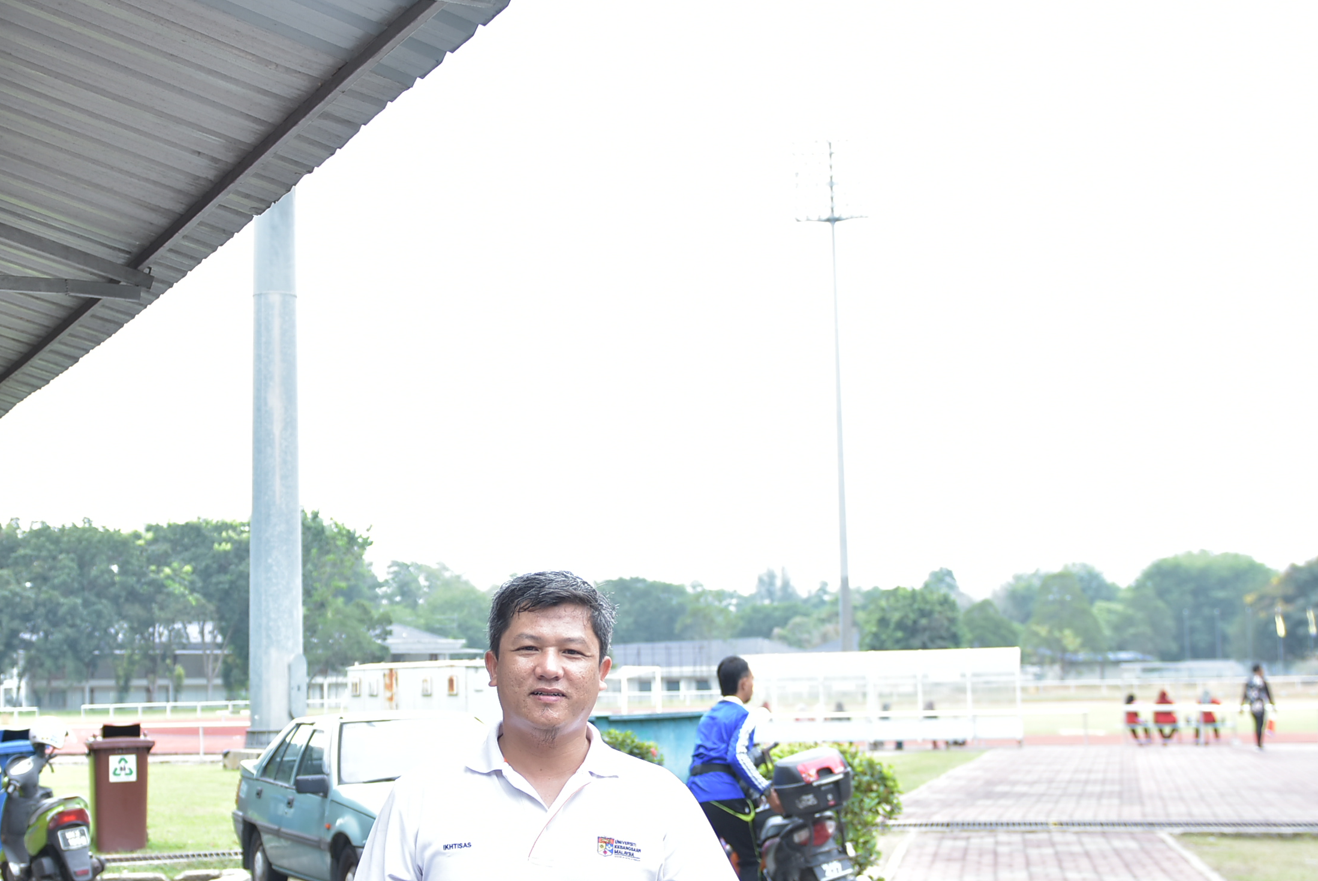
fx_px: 1795
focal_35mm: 49
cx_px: 526
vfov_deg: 27.5
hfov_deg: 40.1
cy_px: 540
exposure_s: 1/500
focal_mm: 24
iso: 400
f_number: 3.2
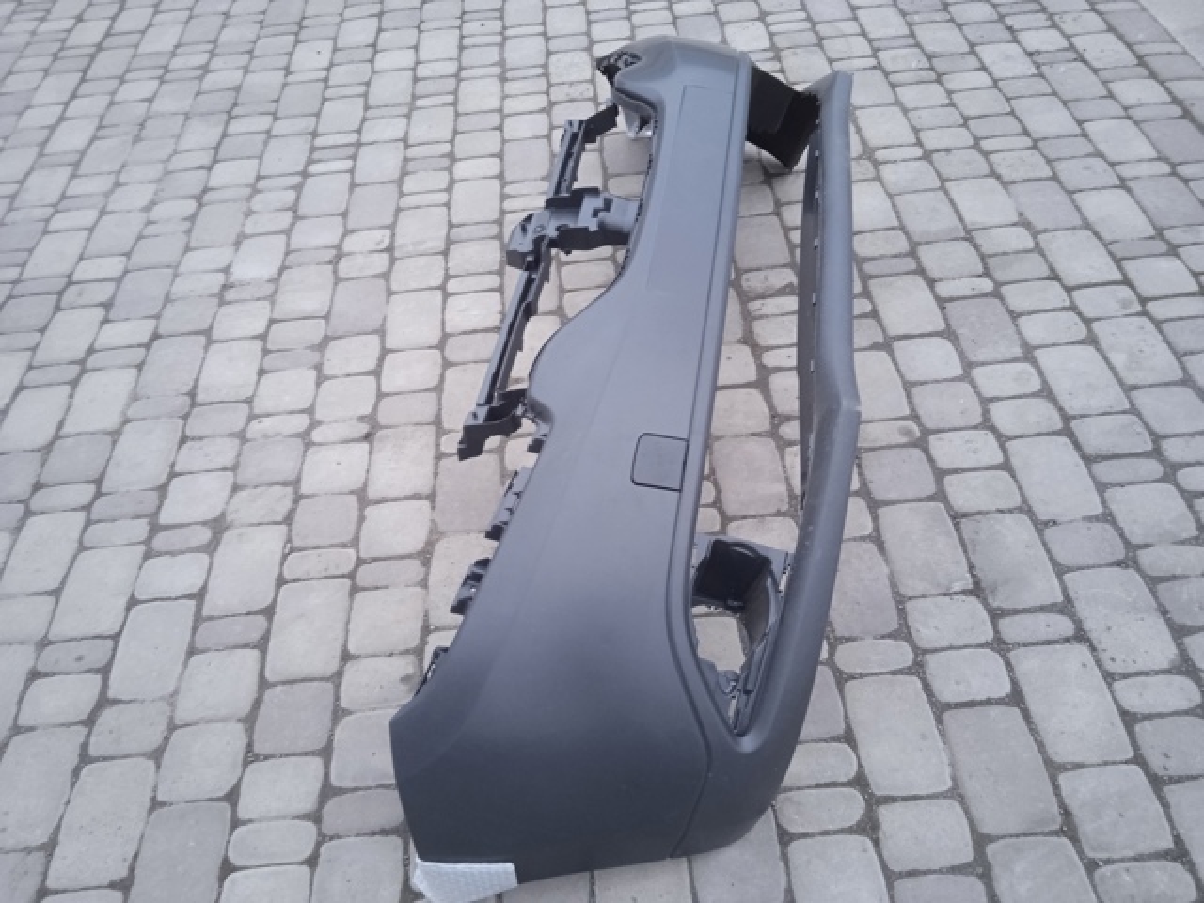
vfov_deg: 49.7
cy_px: 452
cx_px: 602
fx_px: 974
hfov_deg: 63.4
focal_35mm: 28
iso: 712
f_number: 2.2
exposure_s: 1/25
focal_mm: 3.43
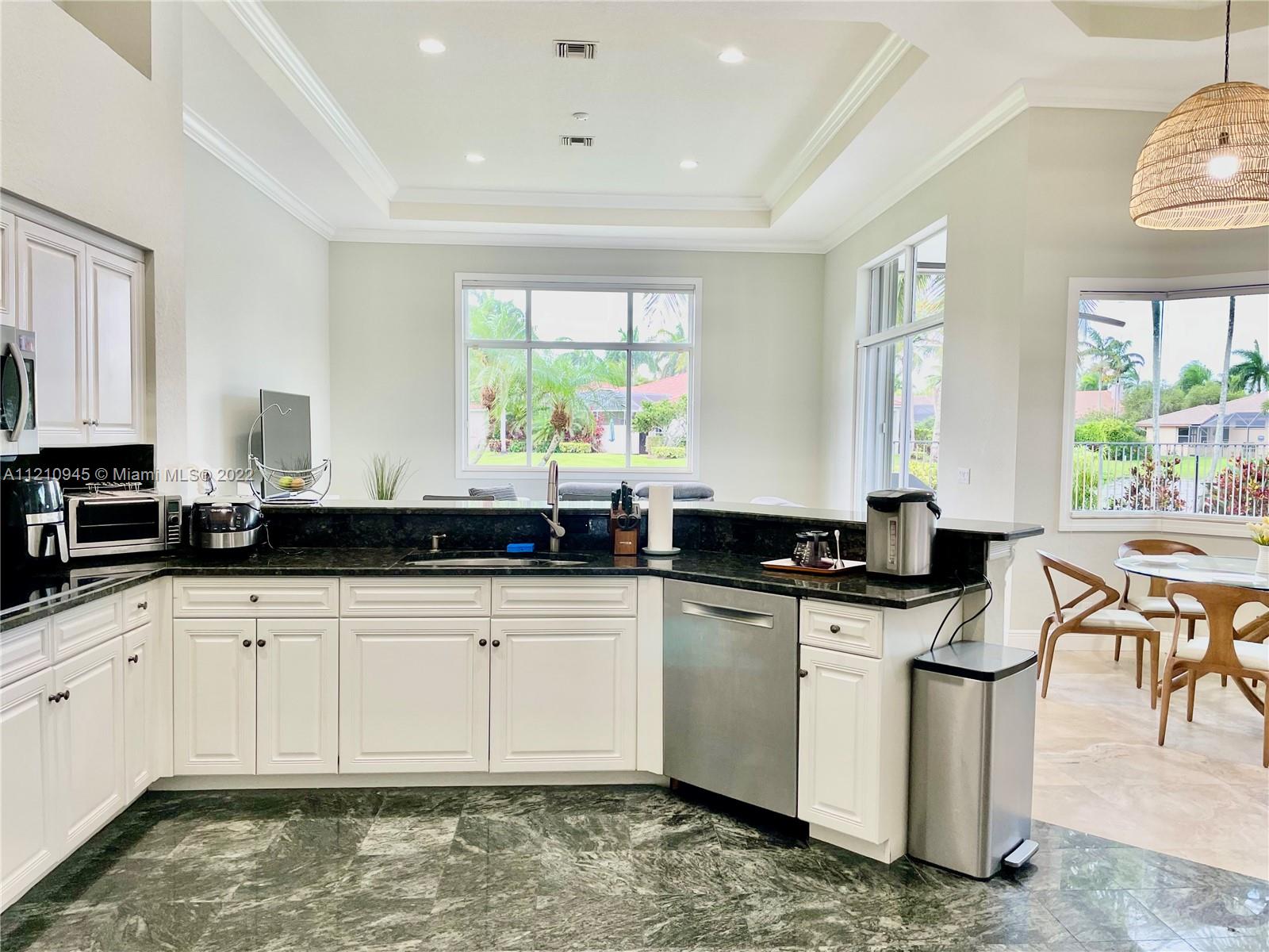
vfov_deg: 53.1
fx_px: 953
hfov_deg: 67.3
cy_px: 476
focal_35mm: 26
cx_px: 634
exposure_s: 1/120
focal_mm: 4.2
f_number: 1.6
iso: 100
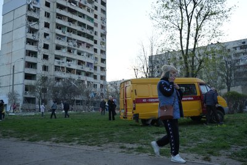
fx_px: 240
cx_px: 124
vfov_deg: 37.9
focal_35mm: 35
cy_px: 82
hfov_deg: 54.4
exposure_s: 1/100
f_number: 4.5
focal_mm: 35
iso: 100
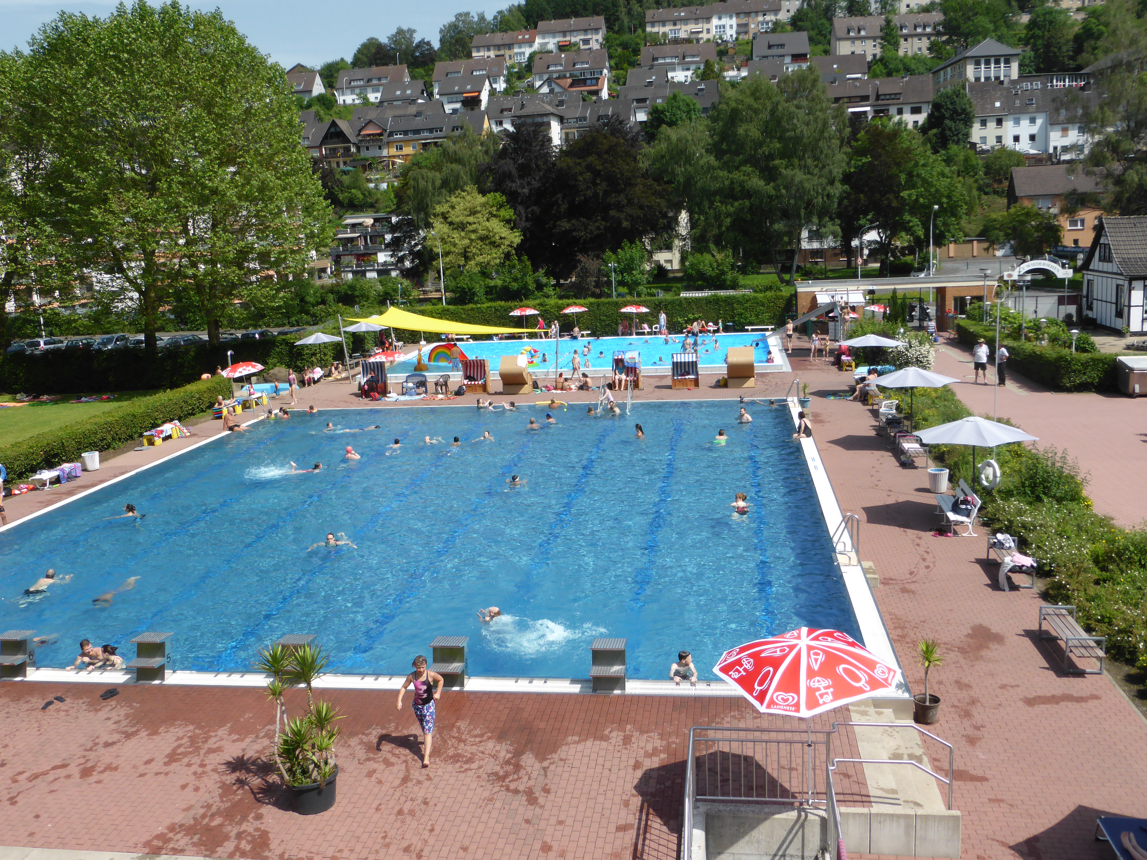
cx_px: 574
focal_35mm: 31
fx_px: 1027
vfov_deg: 45.4
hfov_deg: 58.4
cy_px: 430
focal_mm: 5.4
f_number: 3.6
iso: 100
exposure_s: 1/1000
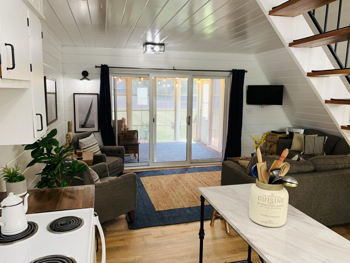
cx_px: 175
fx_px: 263
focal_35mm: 26
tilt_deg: -8.3
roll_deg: -0.2
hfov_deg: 67.3
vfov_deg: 53.1
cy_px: 132
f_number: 1.8
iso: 125
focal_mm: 4.25
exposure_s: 1/60
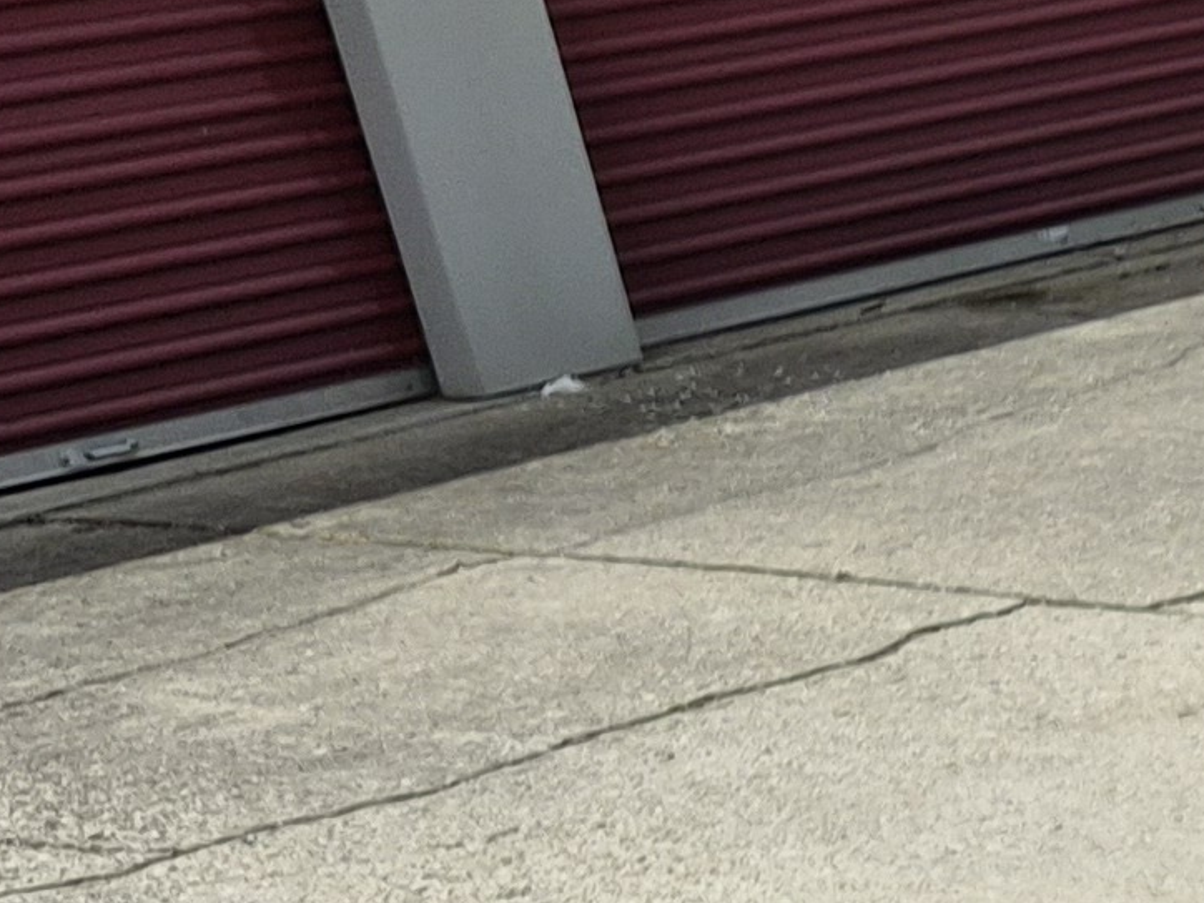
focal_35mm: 127
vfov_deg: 10.8
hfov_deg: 13.4
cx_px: 2400
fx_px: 4417
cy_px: 1738
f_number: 1.8
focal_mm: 5.4
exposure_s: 1/7696
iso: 64
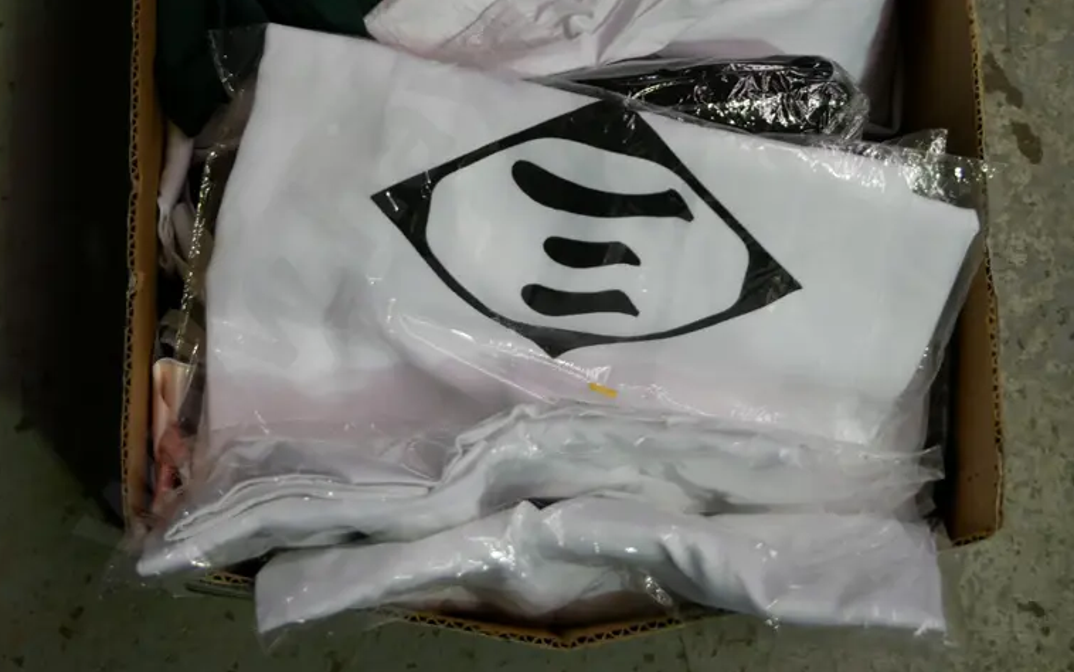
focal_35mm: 63
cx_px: 534
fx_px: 1844
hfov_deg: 32.5
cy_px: -26
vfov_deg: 19.9
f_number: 4.2
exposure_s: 1/60
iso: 500
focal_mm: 22
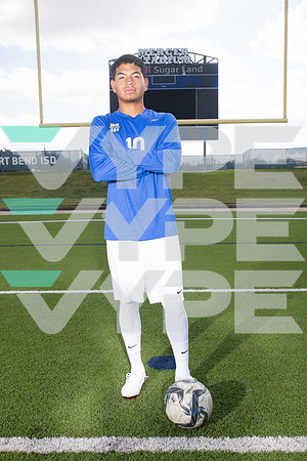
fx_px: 448
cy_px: 230
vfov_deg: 54.4
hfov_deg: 37.9
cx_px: 154
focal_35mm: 35
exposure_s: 1/250
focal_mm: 35
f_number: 7.1
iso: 125
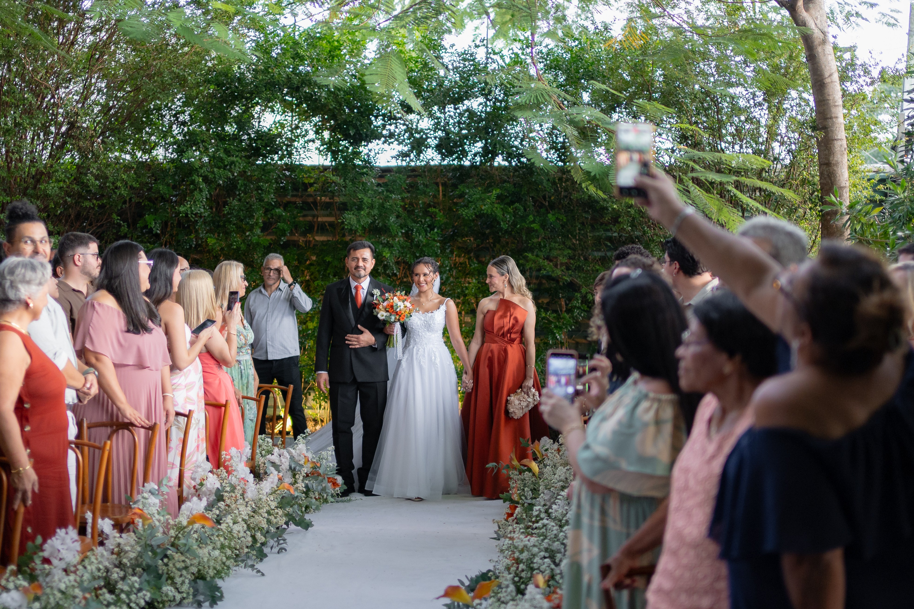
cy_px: 305
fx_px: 1337
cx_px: 460
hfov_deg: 37.7
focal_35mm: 53
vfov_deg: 25.7
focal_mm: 35
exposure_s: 1/500
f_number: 1.4
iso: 640
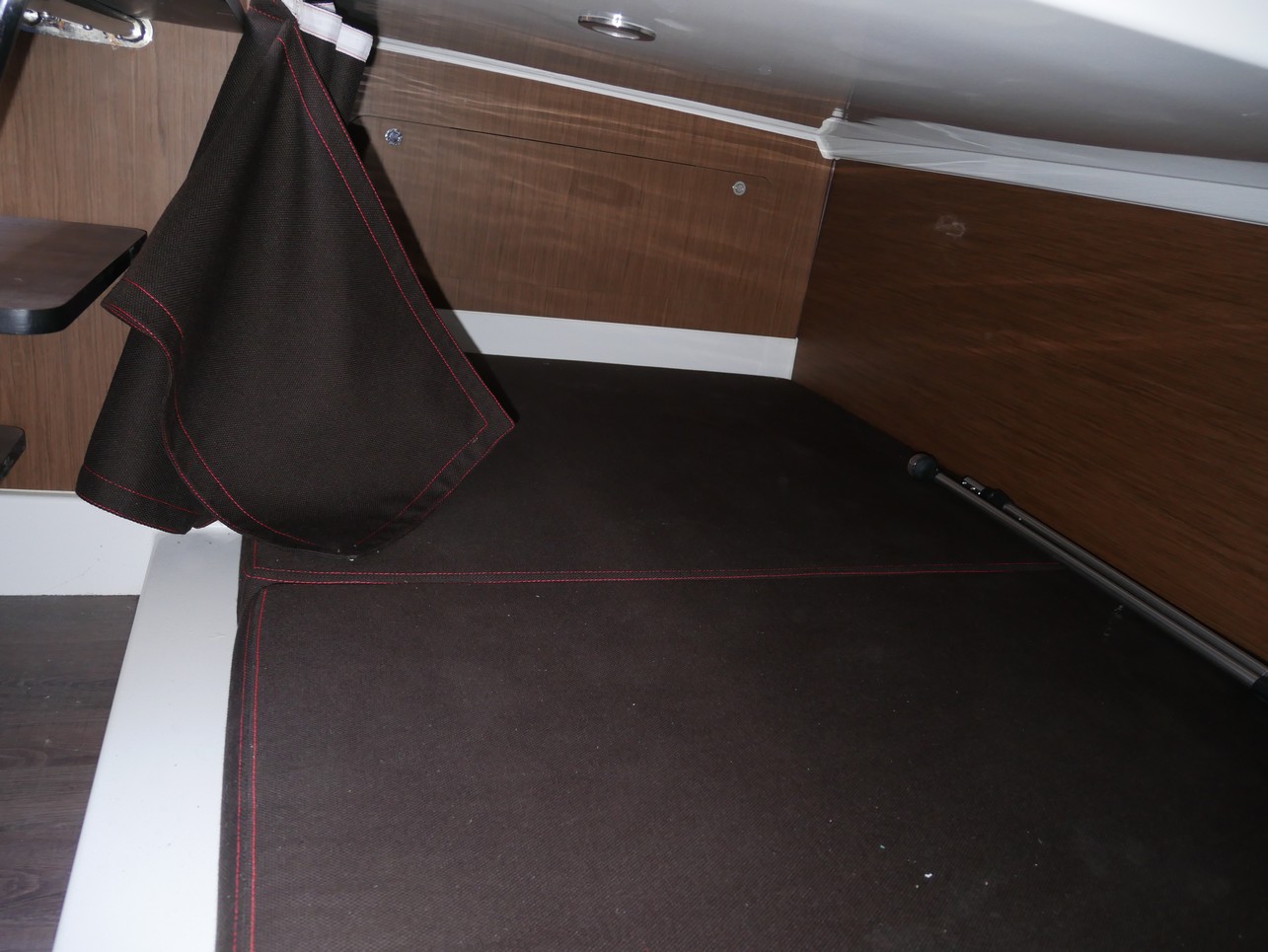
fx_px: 880
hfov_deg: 71.6
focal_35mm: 24
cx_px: 634
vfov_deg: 56.9
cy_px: 476
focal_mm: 12
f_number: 3.5
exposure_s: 1/60
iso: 800
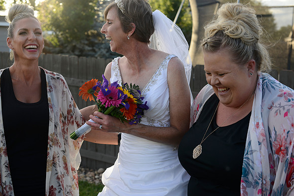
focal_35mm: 50
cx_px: 147
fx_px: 408
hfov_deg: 39.6
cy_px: 98
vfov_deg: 27.0
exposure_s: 1/400
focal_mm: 50
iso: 400
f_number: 5
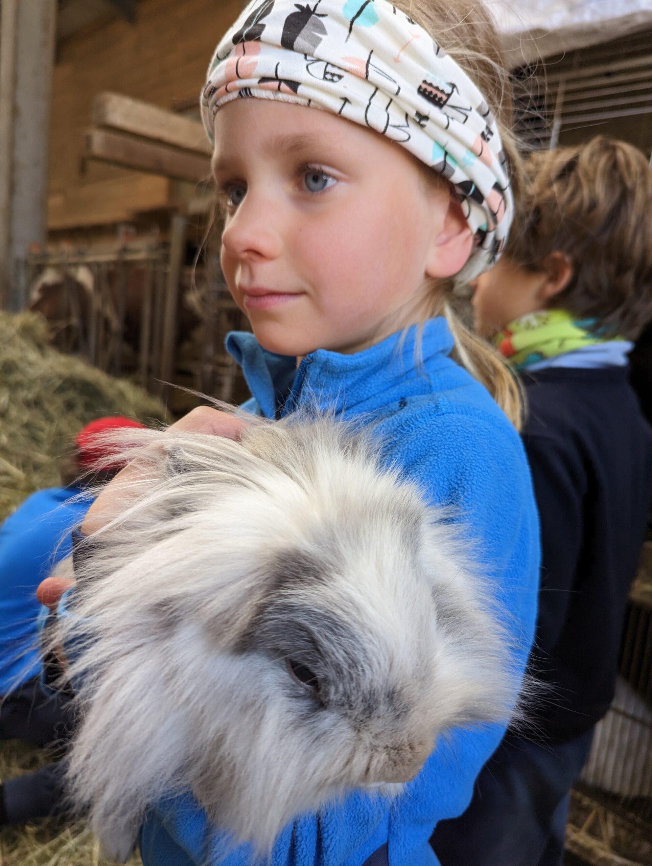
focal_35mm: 24
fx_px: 601
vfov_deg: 71.5
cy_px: 433
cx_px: 326
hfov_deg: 56.9
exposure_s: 1/278
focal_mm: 6.81
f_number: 1.85
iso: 179
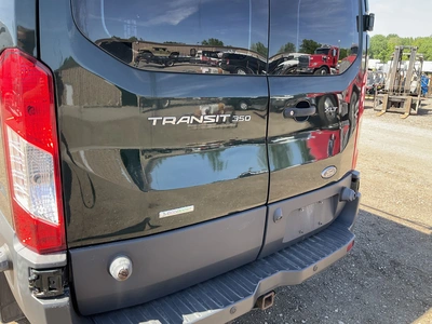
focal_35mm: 29
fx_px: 362
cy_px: 162
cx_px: 216
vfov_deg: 48.2
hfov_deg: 61.7
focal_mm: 3
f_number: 1.8
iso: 25
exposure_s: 1/239
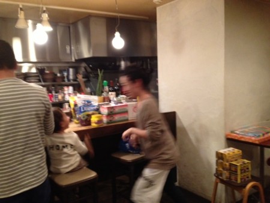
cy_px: 102
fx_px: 273
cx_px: 135
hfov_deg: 52.6
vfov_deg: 40.7
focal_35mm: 35
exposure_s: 1/17
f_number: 2.4
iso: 400
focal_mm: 4.28
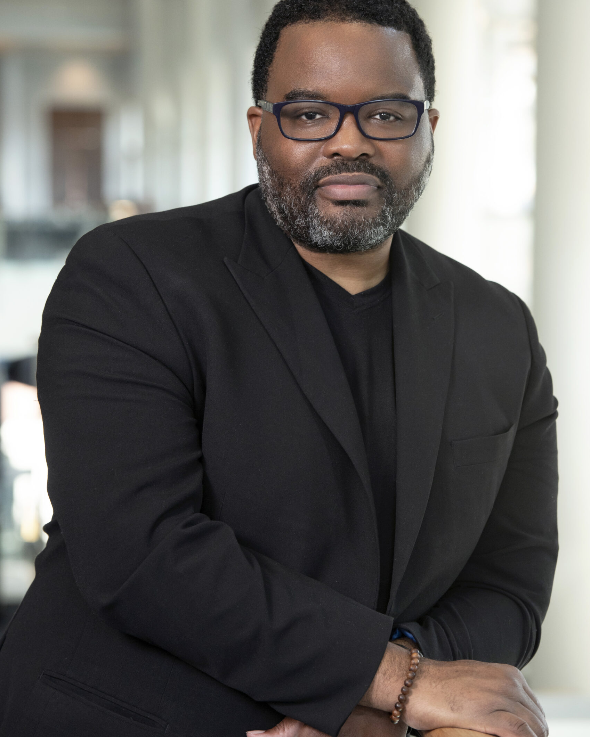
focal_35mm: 153
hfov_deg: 10.1
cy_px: 321
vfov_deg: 12.6
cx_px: 294
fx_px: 3339
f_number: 5.6
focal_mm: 135
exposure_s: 1/200
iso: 1250
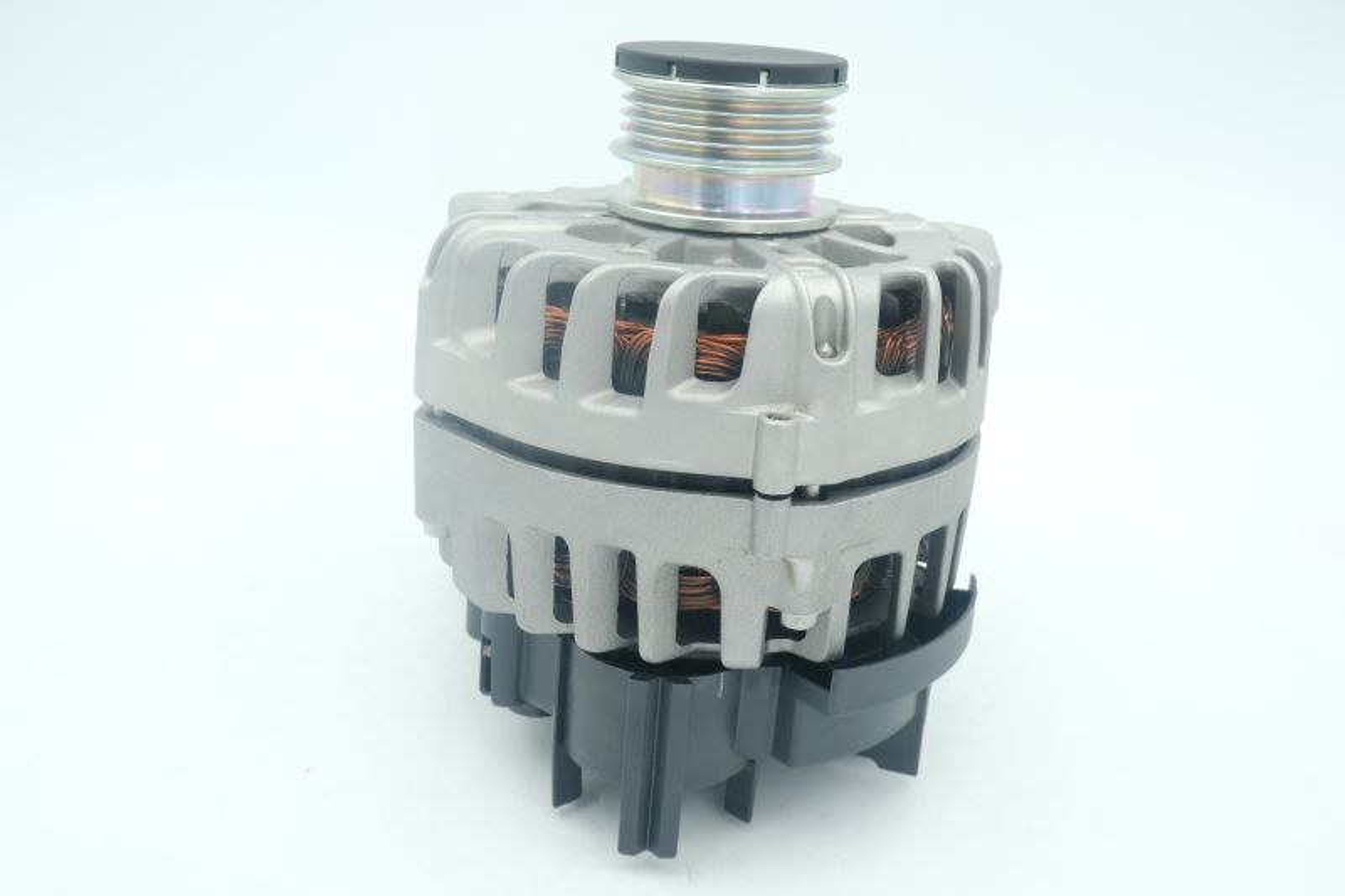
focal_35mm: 43
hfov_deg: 45.4
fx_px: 1606
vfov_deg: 31.2
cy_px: 448
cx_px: 672
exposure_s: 1/20
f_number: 11
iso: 200
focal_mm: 28.8
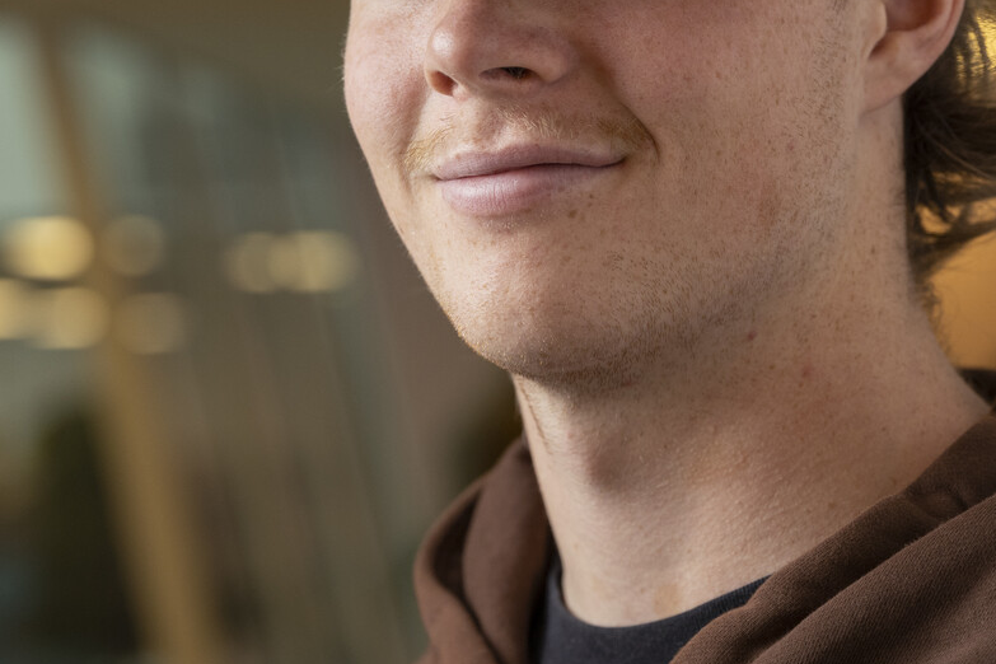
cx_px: 529
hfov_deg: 14.3
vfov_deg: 9.5
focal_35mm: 143
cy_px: 34
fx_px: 3956
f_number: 4
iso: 500
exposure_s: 1/250
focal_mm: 70
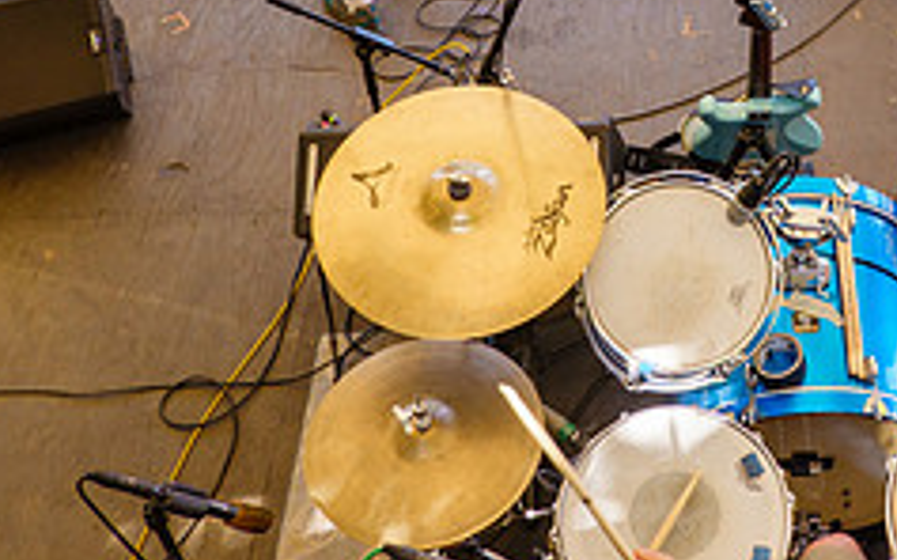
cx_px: 772
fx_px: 1466
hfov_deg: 32.6
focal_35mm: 60
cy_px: -55
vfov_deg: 20.6
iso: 125
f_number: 5.6
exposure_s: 1/40
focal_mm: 9
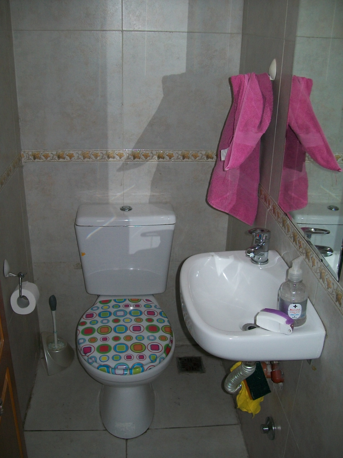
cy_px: 229
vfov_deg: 51.4
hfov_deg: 39.7
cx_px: 172
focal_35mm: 36
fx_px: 476
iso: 80
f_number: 2.7
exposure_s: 1/30
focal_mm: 6
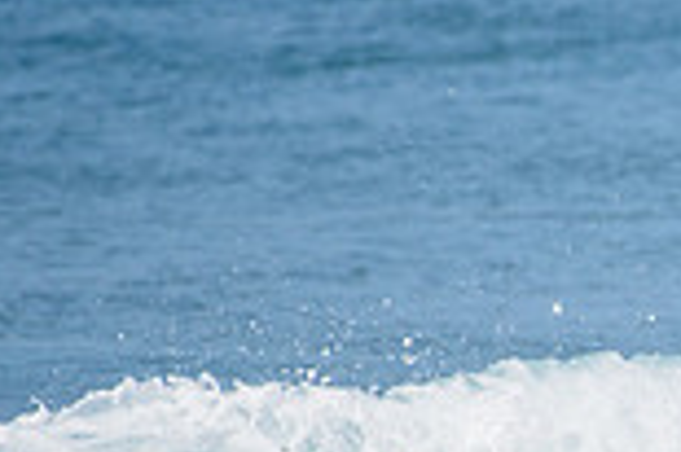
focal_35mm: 1873
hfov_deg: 1.1
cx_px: 1090
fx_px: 35393
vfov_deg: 0.7
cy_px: 621
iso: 250
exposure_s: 1/2500
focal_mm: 500
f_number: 6.3
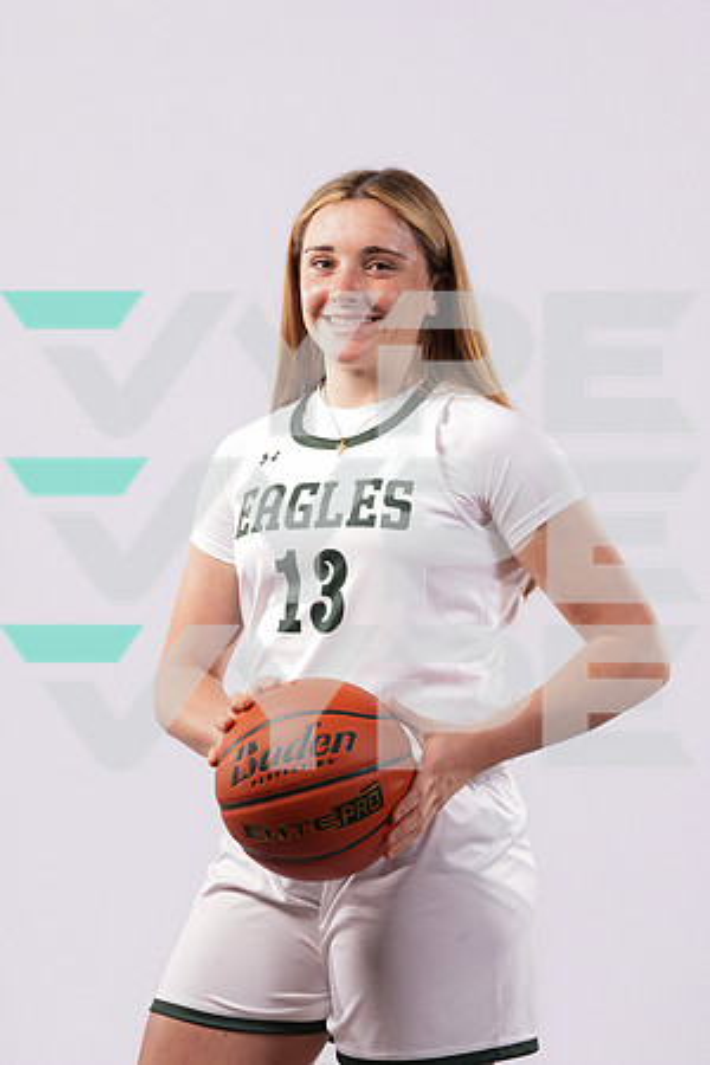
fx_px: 3993
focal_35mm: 135
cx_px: 355
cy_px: 532
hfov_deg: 10.2
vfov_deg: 15.2
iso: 160
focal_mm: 135
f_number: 11
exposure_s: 1/125
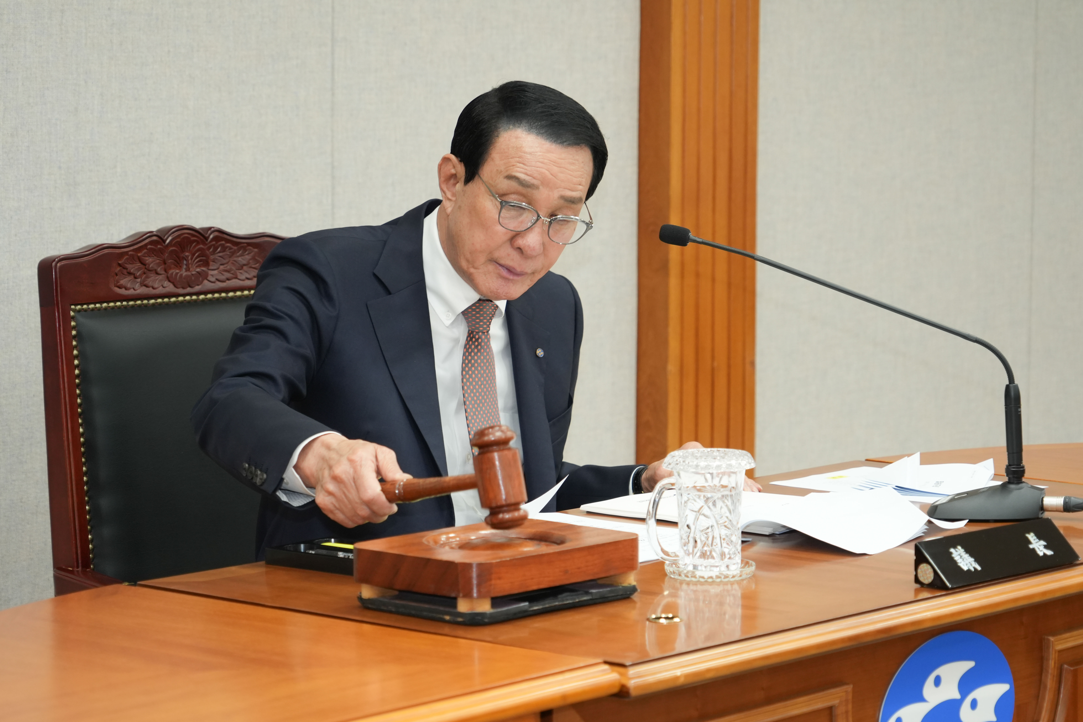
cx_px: 542
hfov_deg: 18.9
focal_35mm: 108
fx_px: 3249
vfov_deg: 12.7
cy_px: 361
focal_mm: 108
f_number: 6.3
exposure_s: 1/125
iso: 1250
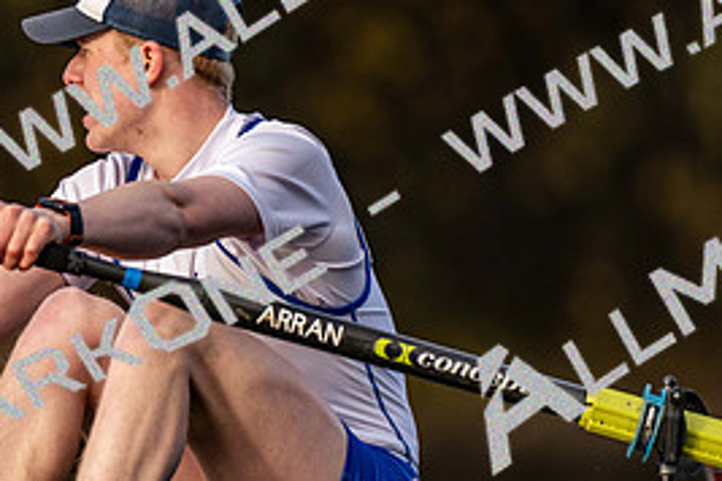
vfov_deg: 1.1
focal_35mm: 1304
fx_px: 26150
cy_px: 218
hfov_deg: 1.6
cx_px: 246
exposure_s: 1/2500
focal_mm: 600
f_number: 4
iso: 900
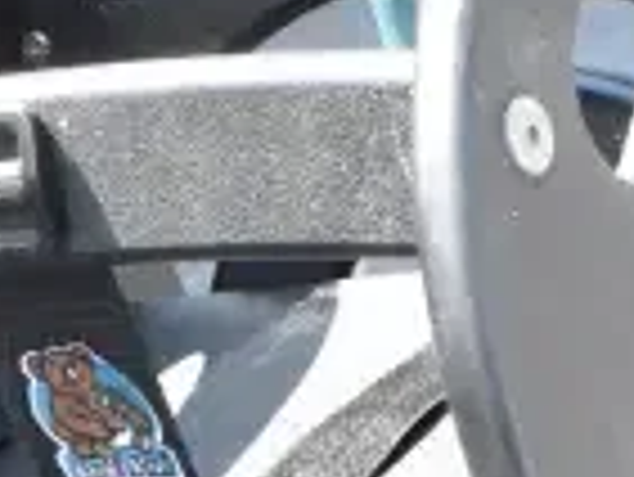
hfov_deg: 8.8
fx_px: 4106
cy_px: 1168
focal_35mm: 224
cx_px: 382
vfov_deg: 6.3
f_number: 14
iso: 6400
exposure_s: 1/640
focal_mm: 24
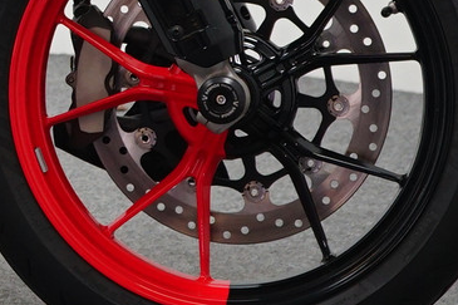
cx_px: -444
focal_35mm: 284
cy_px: -198
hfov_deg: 7.0
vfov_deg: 4.8
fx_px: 3611
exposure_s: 1/60
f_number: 5
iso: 800
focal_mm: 54
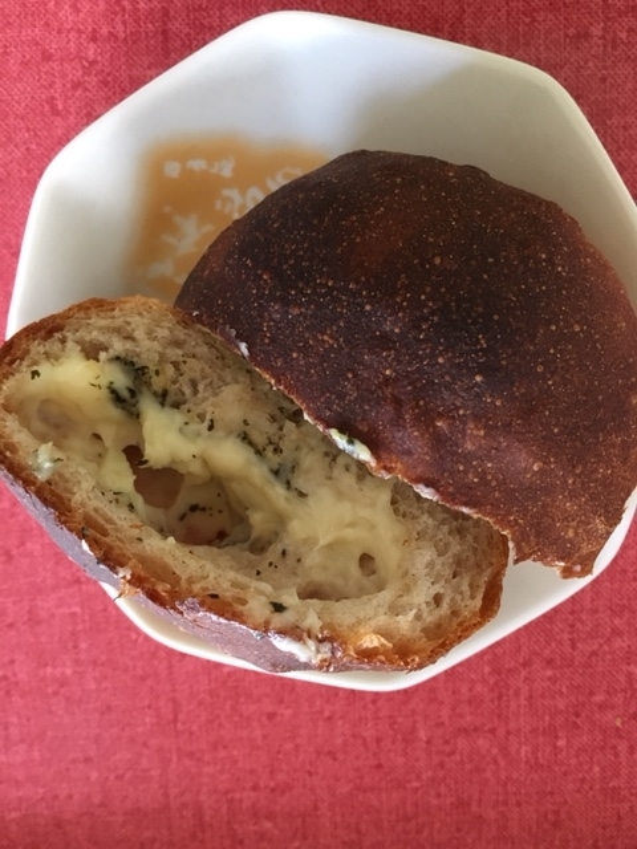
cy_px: 424
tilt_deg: -80.9
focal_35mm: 29
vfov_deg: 61.7
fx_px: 712
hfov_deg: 48.2
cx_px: 318
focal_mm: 4.15
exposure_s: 1/30
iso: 160
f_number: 2.2
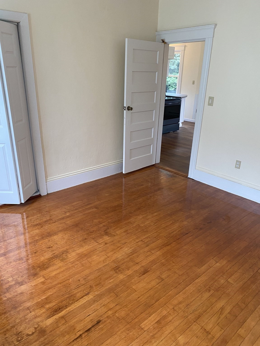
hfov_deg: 53.1
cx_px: 130
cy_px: 173
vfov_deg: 67.3
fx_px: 260
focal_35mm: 26
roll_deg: -1.4
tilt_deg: -20.9
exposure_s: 1/60
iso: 125
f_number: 1.8
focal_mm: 4.25
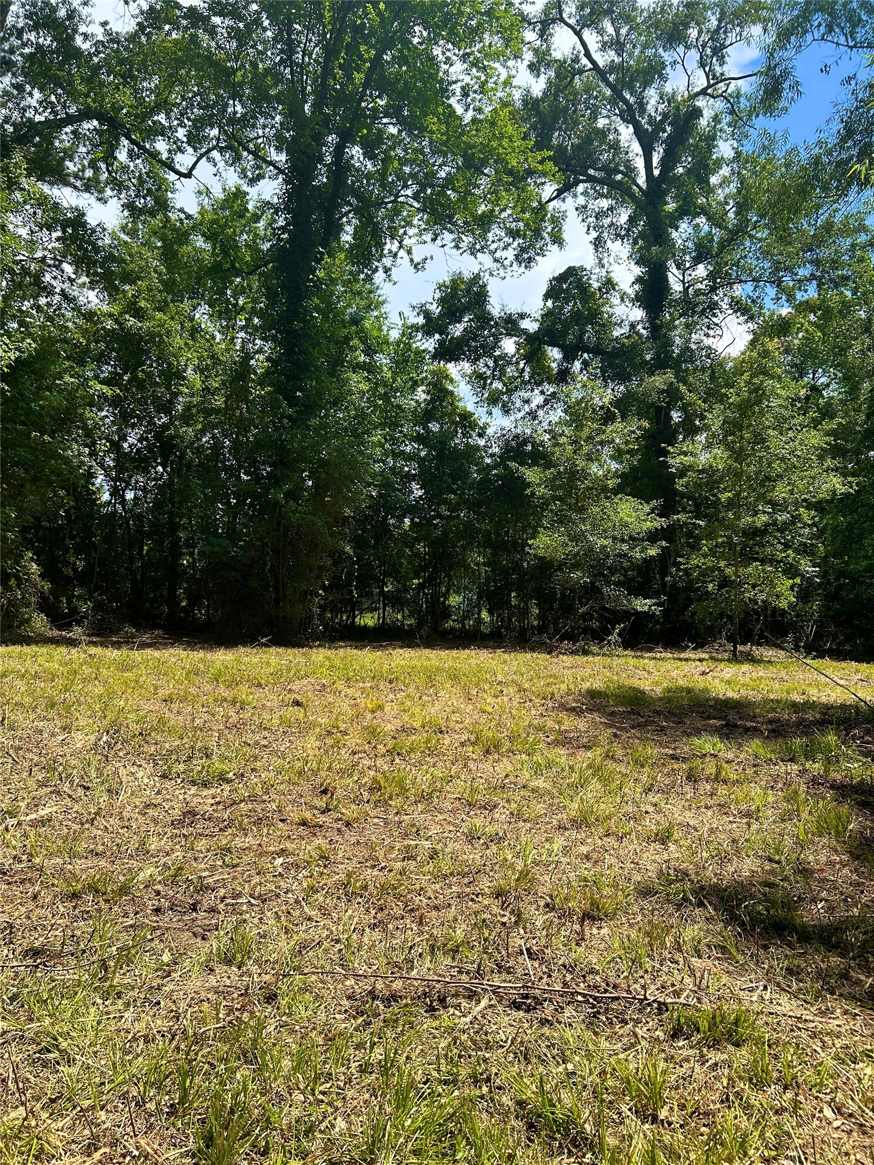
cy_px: 582
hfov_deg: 53.1
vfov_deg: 67.3
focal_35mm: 26
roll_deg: +0.5
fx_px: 875
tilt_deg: +2.2
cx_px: 437
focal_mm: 5.7
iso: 50
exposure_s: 1/2695
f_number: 1.5
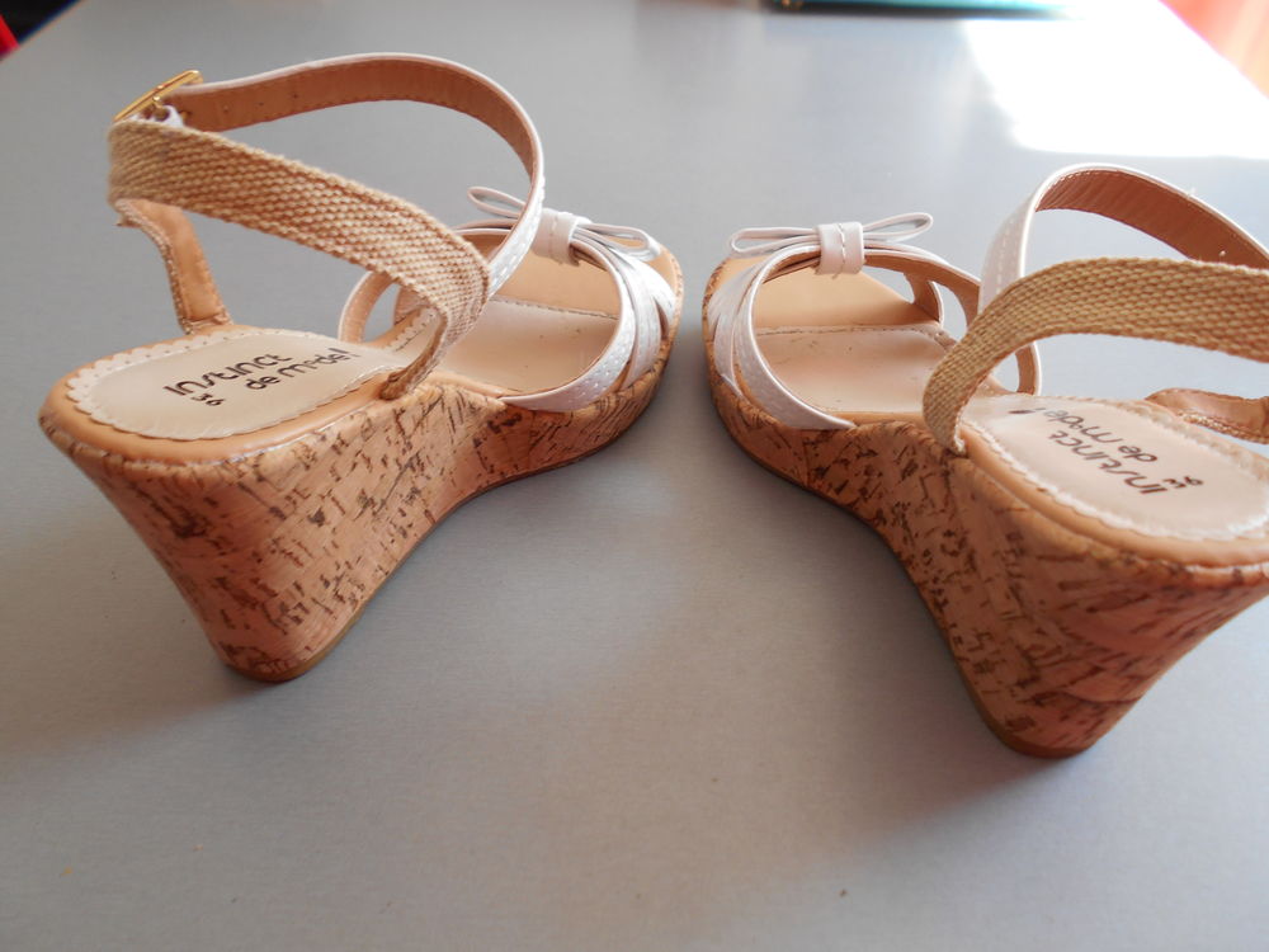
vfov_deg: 53.1
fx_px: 953
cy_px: 476
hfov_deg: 67.3
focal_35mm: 26
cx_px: 634
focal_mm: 4.6
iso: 80
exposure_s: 1/30
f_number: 3.2
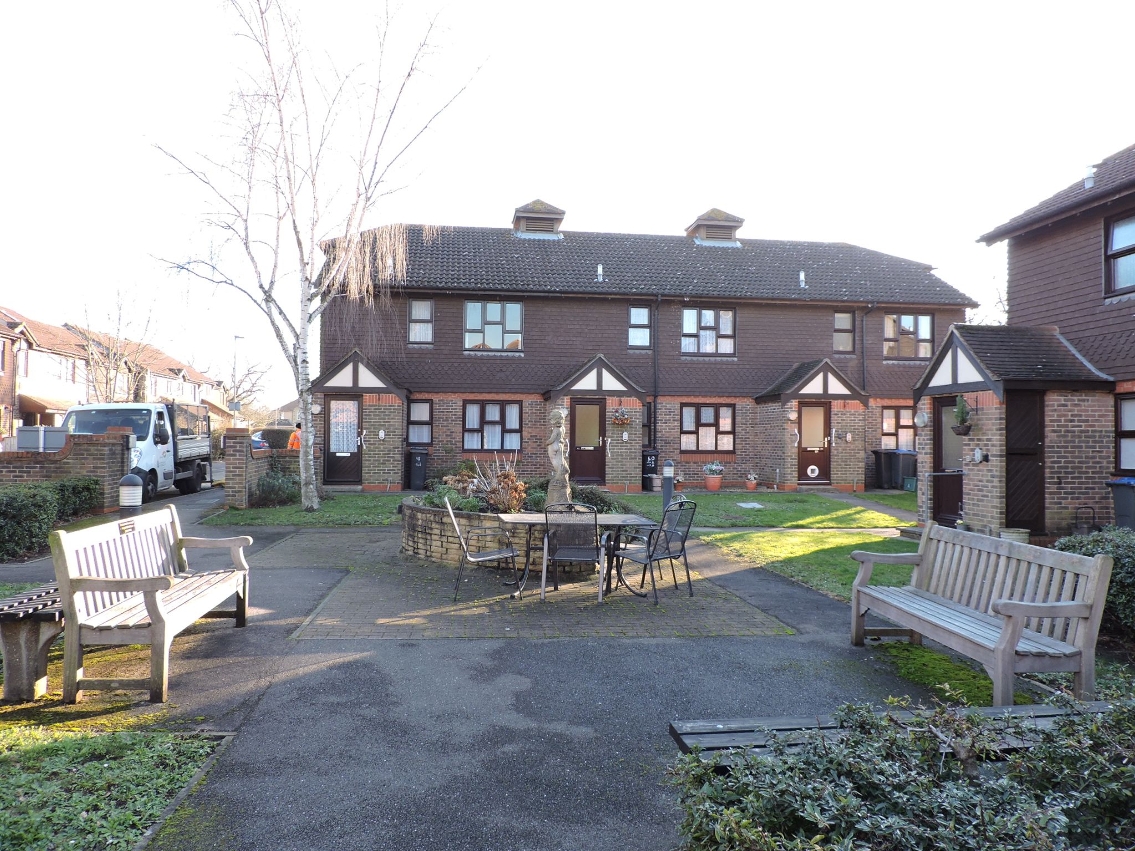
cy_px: 426
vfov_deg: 56.8
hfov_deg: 71.6
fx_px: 787
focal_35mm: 24
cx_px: 568
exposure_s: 1/100
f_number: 3
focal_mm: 4.3
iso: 100
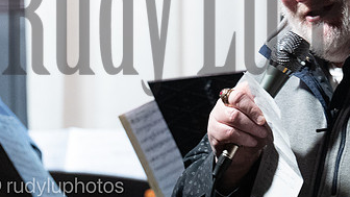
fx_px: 5039
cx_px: 268
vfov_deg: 2.2
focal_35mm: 543
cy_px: 21
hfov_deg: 4.0
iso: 6400
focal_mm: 200
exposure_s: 1/100
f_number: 5.6
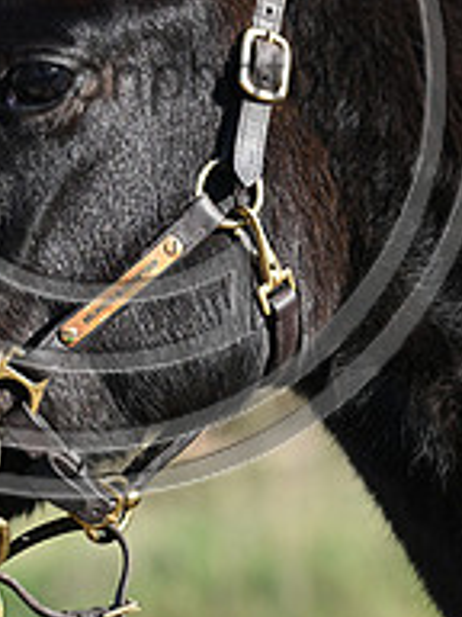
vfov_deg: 6.5
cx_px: 30
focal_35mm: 305
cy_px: 26
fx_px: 5428
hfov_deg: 4.9
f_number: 4.5
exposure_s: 1/1250
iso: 320
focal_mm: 105
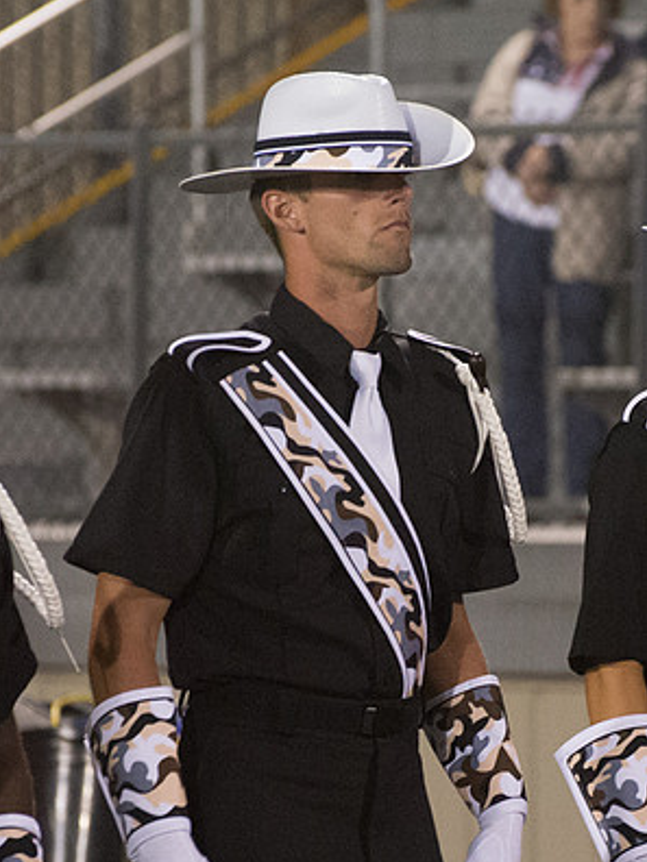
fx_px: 9844
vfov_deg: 5.0
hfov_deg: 3.8
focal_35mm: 395
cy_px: 579
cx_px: 435
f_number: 4.8
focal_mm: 155
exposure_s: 1/160
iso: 9000
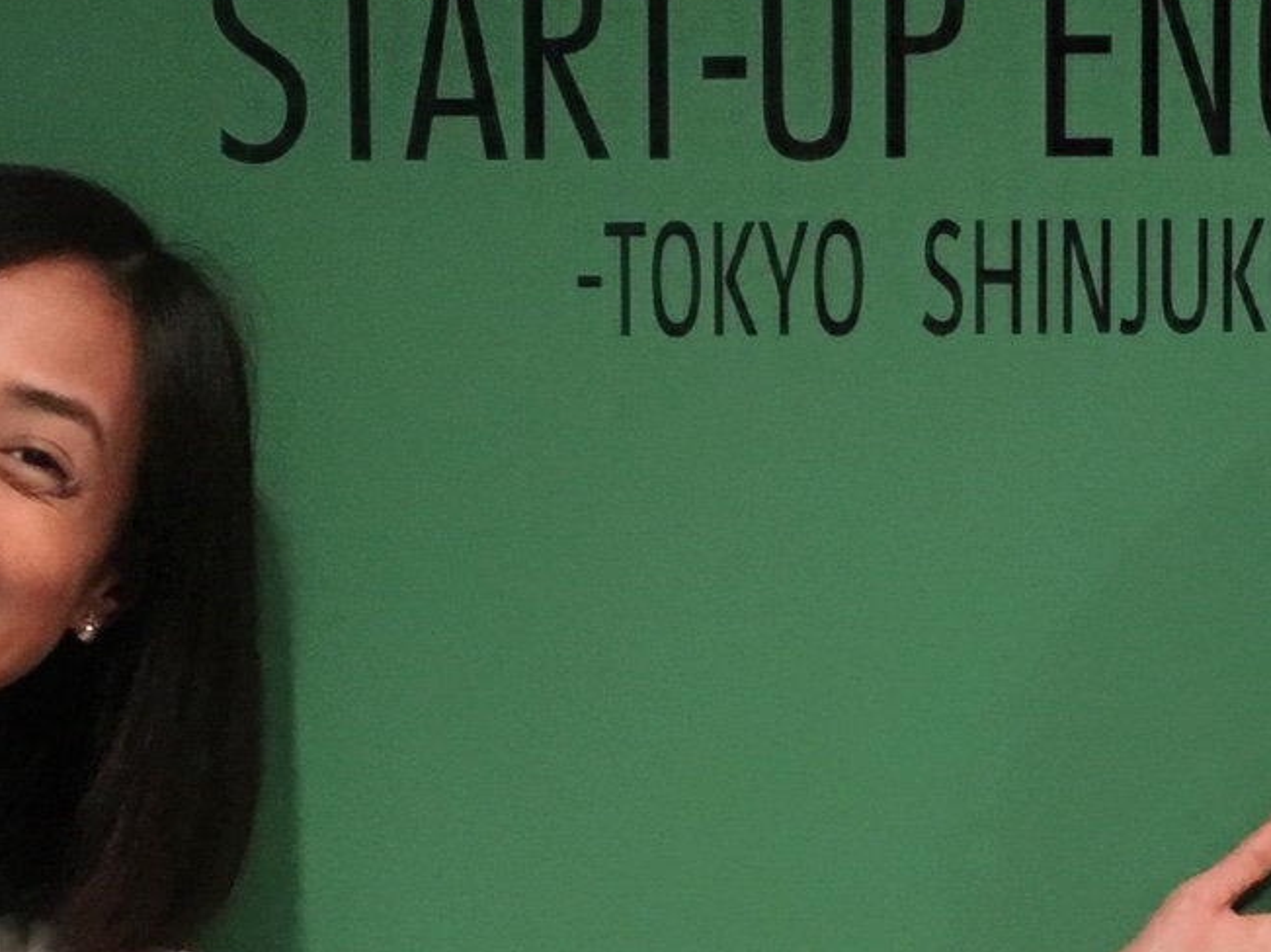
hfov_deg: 17.1
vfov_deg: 12.8
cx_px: 828
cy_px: 736
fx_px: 4222
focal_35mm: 115
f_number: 2.2
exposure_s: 1/30
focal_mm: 4.15
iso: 125
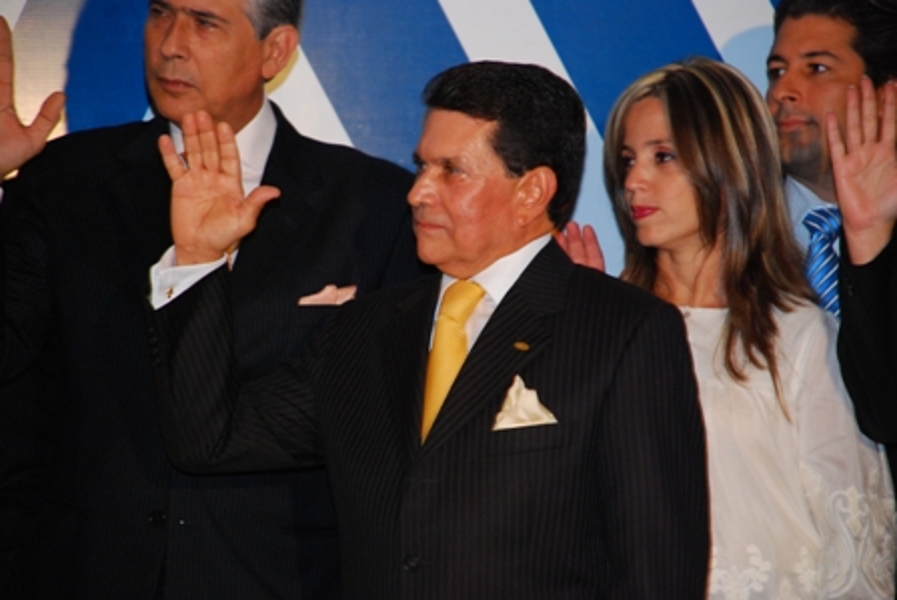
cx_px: 448
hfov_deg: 10.1
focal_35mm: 202
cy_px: 300
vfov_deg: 6.8
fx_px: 5052
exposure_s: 1/60
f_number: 5.6
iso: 1000
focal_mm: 135
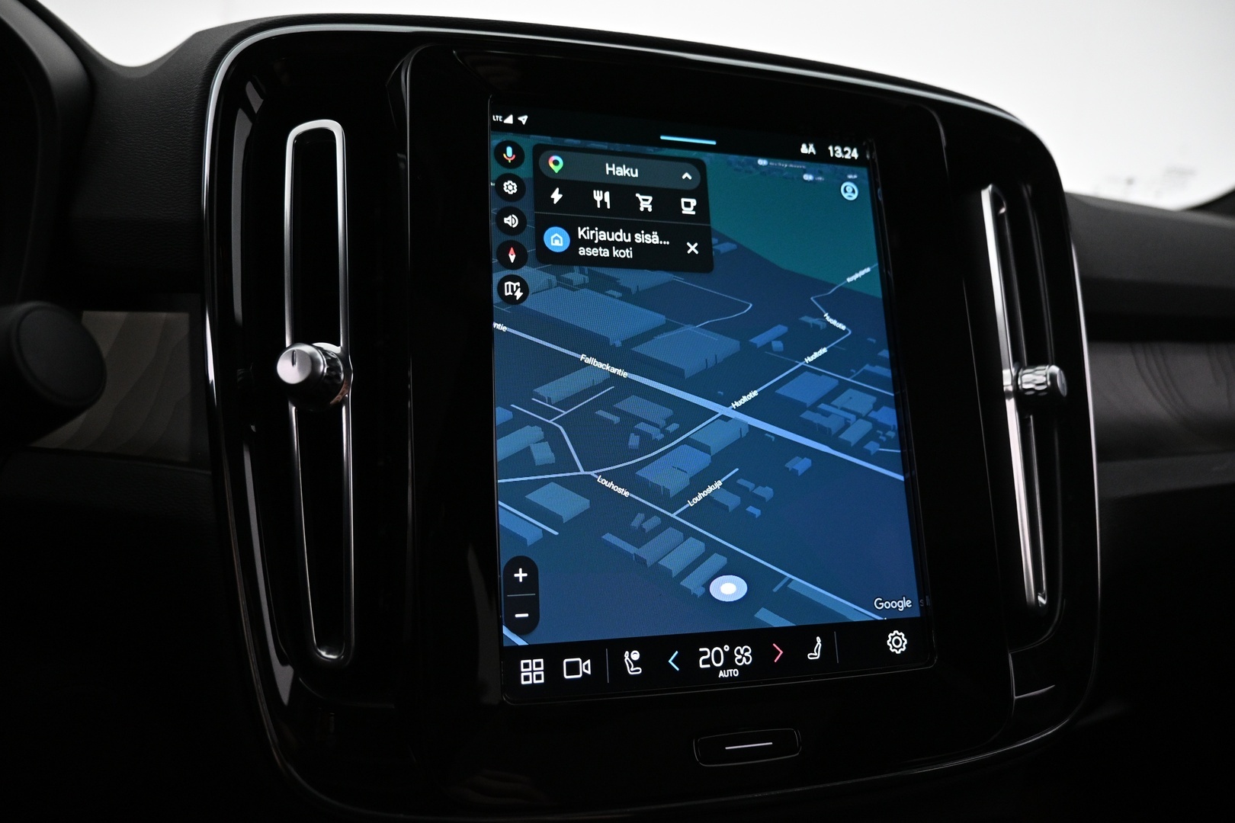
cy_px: 412
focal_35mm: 24
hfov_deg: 73.7
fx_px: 823
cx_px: 618
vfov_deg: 53.1
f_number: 3.5
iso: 1600
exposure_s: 1/60
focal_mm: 16
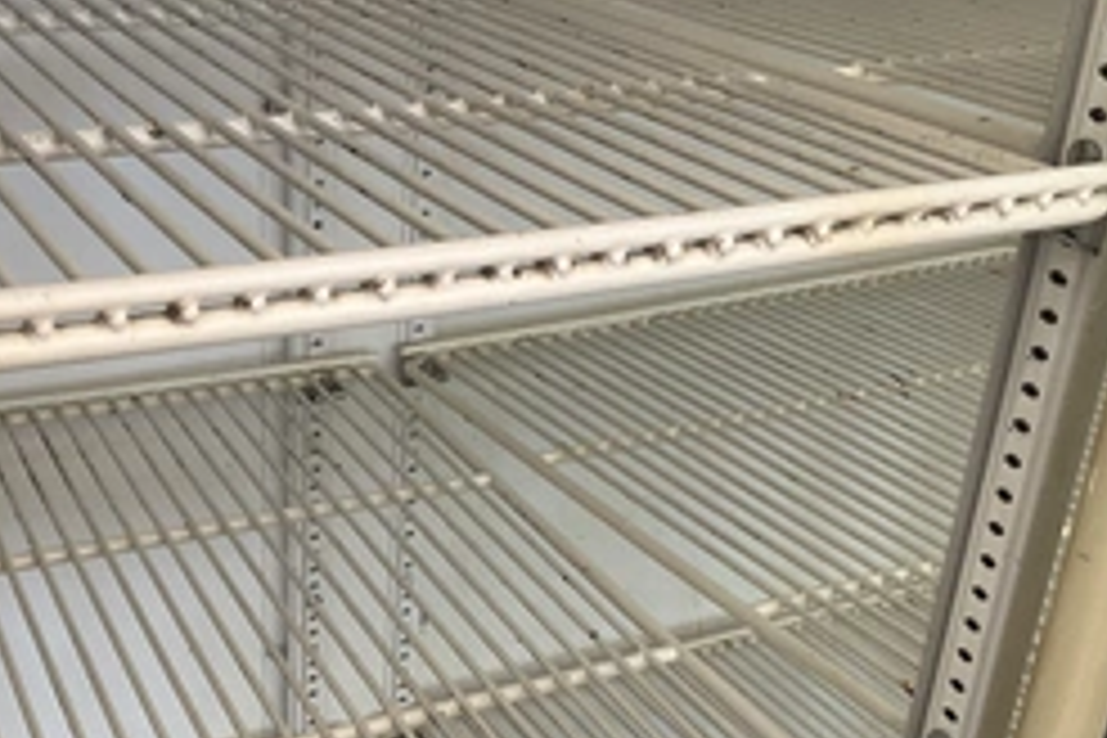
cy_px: 526
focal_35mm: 49
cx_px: 374
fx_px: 1507
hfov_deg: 39.9
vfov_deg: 27.3
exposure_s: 1/122
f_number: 1.8
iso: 32
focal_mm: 3
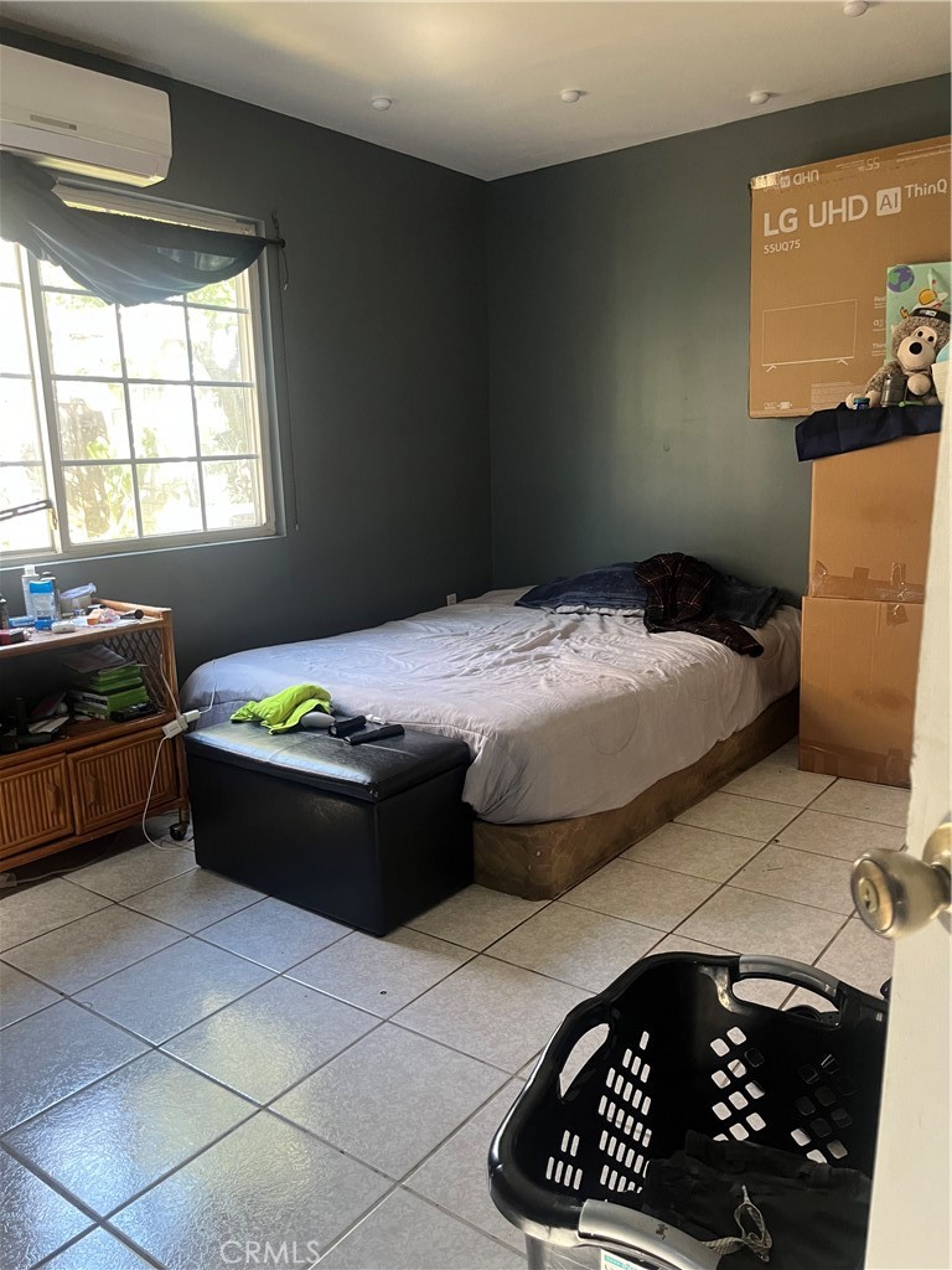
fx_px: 953
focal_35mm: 26
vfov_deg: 67.3
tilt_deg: -9.6
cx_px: 476
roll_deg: +3.8
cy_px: 635
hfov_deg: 53.1
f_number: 1.6
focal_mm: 5.1
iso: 250
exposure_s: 1/60
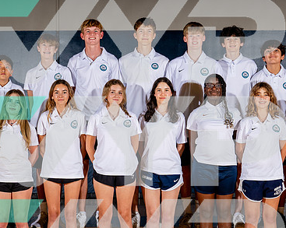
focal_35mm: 160
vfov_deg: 9.6
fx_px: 1353
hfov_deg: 12.1
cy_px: 132
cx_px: 156
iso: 400
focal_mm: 82
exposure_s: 1/250
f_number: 7.1
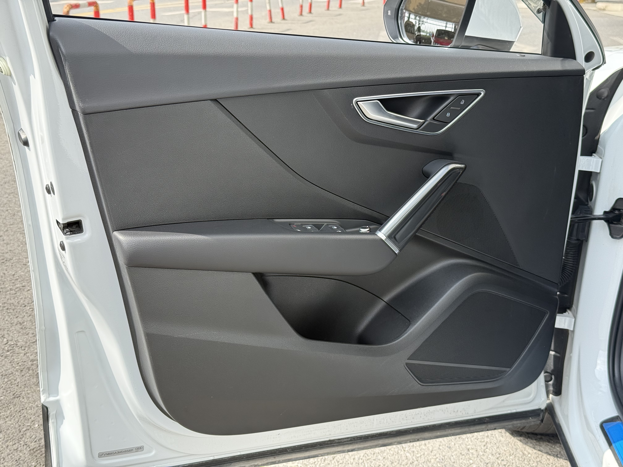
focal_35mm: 48
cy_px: 234
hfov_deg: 39.7
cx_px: 312
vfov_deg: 30.3
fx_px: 864
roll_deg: -1.3
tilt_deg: -18.2
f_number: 1.78
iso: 80
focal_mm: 6.76
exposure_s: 1/1041
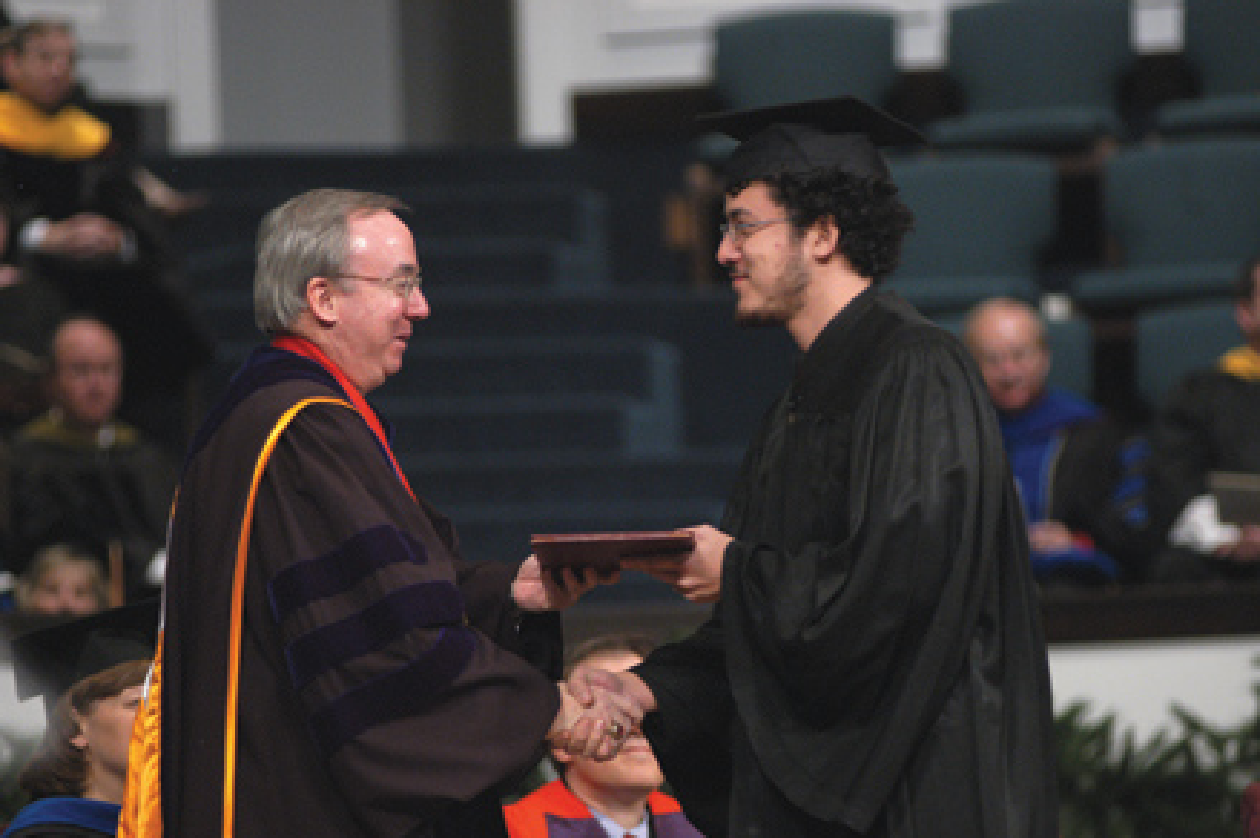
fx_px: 9950
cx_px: 623
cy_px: 415
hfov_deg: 7.2
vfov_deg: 4.8
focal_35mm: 285
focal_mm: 185
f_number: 2.8
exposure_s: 1/125
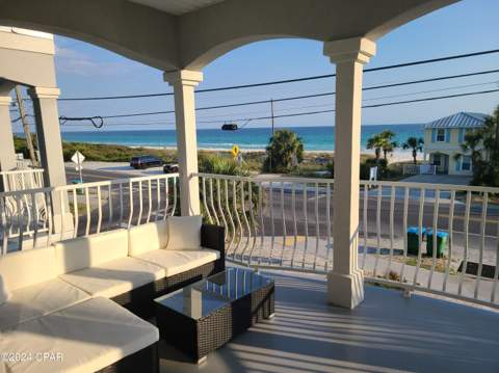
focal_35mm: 26
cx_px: 250
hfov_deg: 67.4
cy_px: 186
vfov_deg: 53.0
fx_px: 374
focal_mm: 5.4
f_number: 1.8
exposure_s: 1/1770
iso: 40
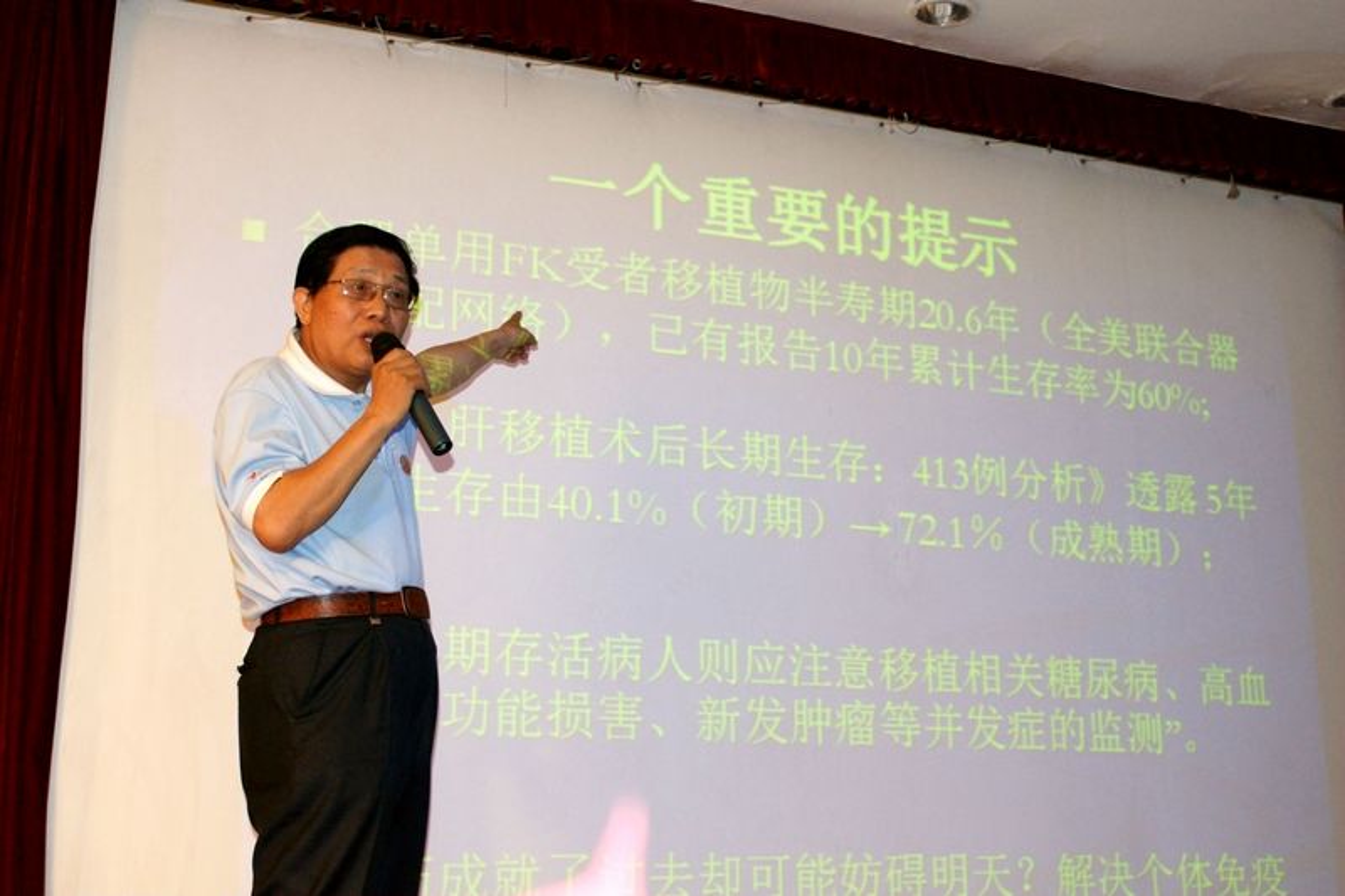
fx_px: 1681
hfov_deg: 43.6
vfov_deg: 29.9
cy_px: 448
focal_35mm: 45
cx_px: 672
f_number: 5.6
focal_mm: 30
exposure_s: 1/60
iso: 1600
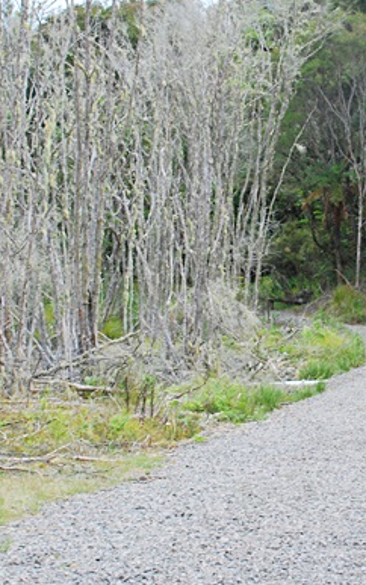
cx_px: 331
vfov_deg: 21.2
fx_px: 1564
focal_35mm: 98
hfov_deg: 13.2
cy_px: 243
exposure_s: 1/60
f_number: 18
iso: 400
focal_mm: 31
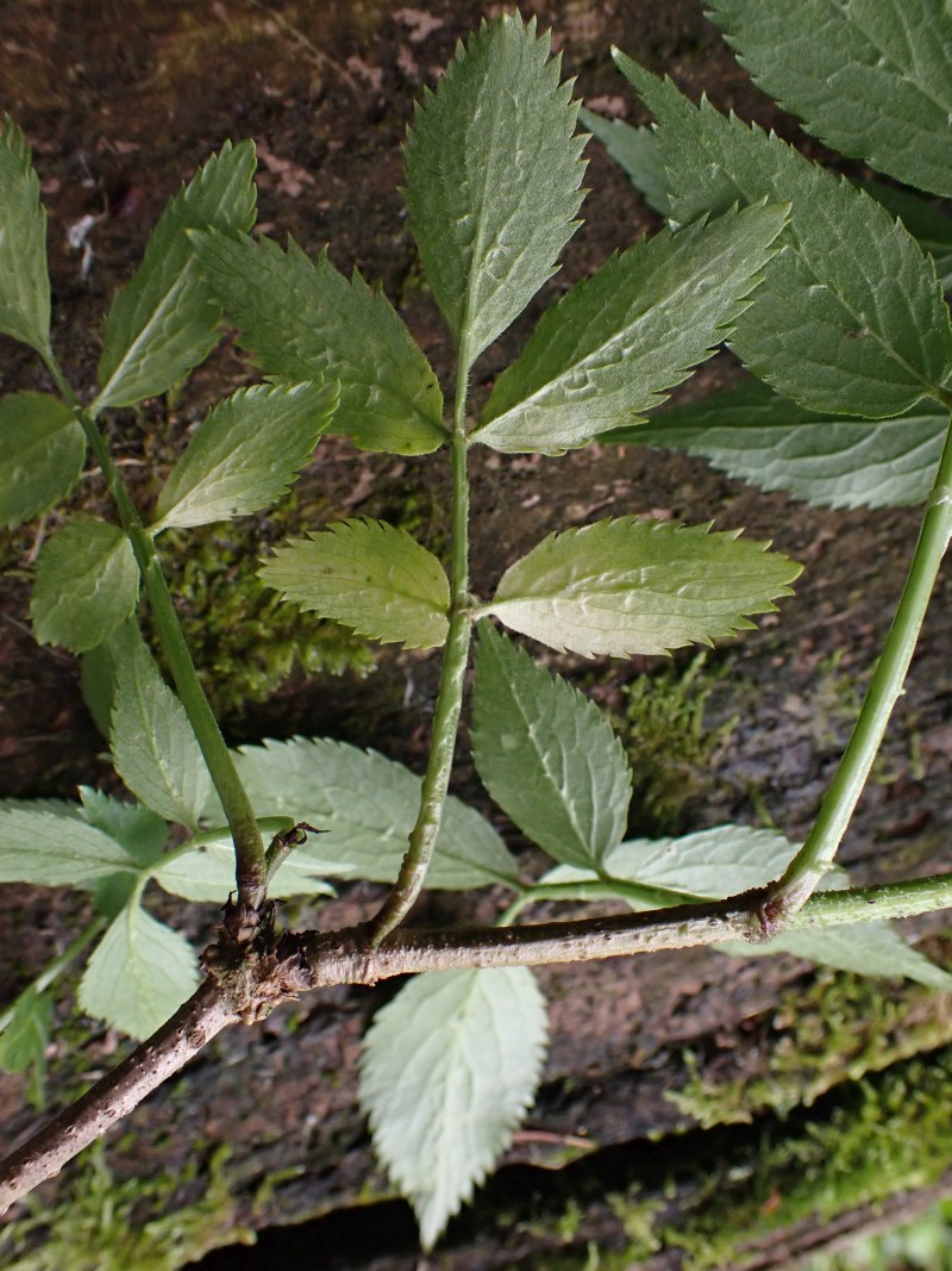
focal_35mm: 30
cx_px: 476
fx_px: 1100
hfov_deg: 46.8
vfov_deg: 60.0
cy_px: 636
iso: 320
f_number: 3.2
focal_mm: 5.4
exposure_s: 1/250
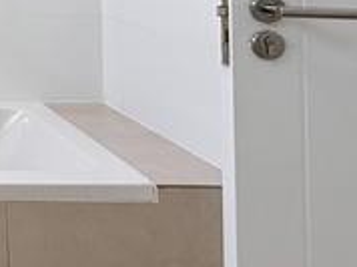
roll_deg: +1.9
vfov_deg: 21.4
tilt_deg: -0.3
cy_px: -62
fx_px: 649
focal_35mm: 63
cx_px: -277
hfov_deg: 21.2
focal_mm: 2.22
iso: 80
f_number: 2.2
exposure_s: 1/99
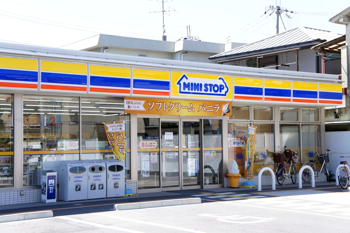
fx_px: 612
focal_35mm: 63
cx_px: 175
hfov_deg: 31.9
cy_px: 116
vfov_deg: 21.5
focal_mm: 42
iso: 200
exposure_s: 1/160
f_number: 7.1
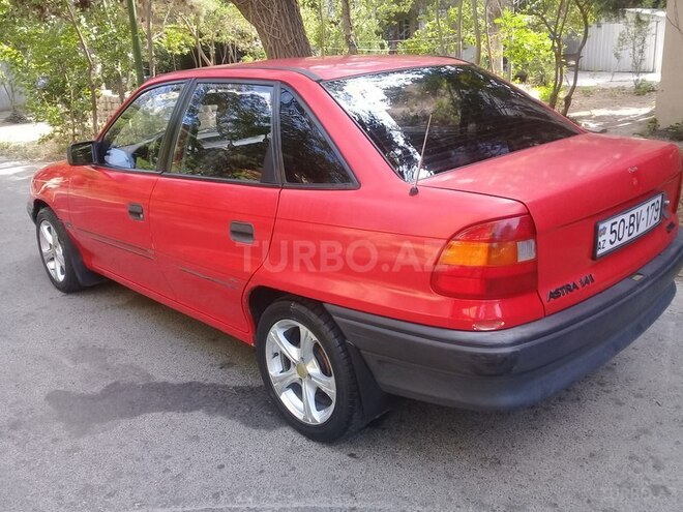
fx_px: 612
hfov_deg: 58.4
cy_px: 256
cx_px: 342
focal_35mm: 31
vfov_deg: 45.4
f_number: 2.2
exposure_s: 1/131
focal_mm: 3.3
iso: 50
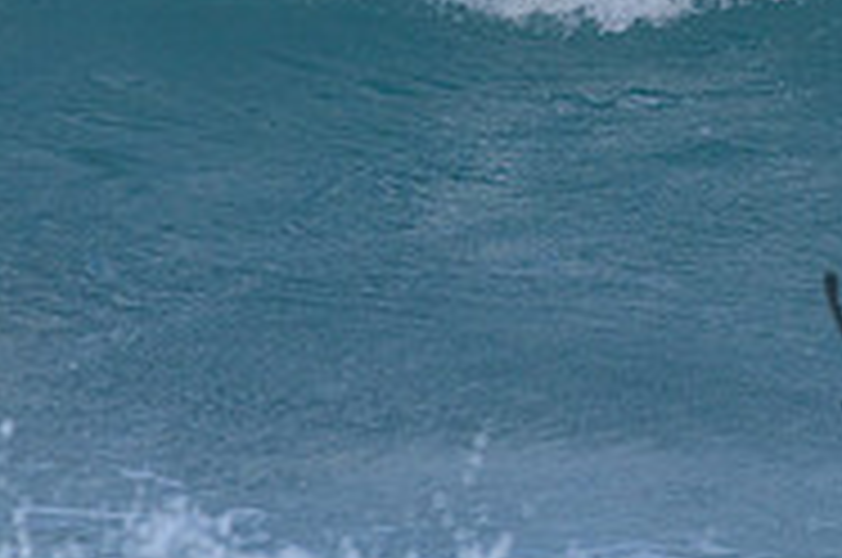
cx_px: 1227
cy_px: 115
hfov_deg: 1.1
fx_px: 44479
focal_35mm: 1905
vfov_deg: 0.7
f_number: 5.6
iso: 450
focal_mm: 500
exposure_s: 1/2000
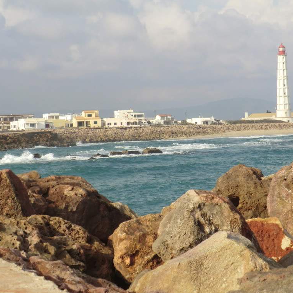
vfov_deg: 16.4
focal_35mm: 106
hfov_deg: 16.4
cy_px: 147
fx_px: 1015
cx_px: 171
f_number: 4.8
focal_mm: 16
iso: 125
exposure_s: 1/1000
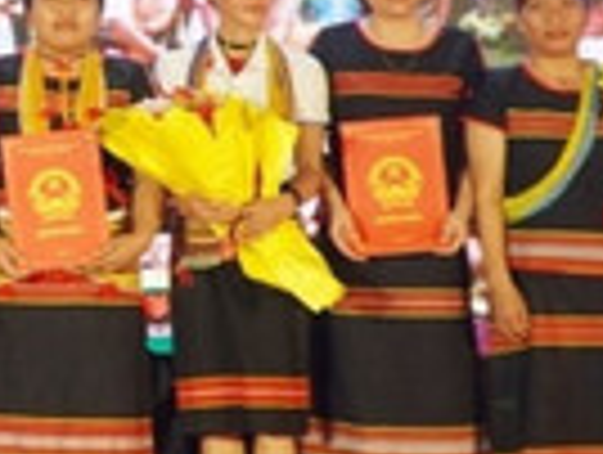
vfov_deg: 12.4
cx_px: -378
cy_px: -126
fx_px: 2024
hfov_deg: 15.3
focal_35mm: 116
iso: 100
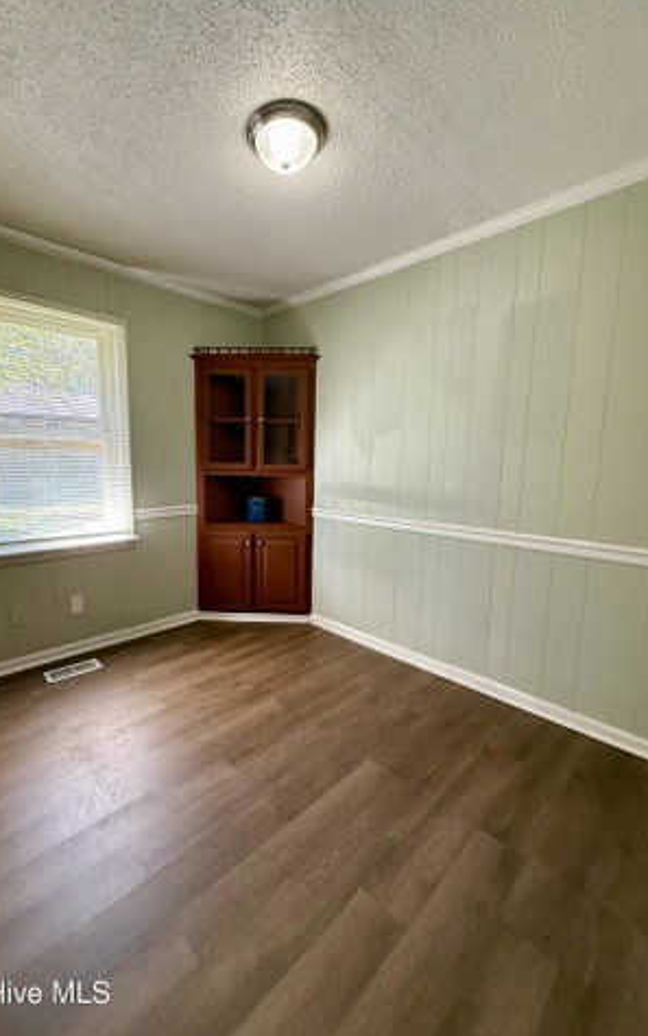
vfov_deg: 101.5
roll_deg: -0.9
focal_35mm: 15
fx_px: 424
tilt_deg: -6.9
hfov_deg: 74.4
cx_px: 279
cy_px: 517
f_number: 2.2
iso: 400
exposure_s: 1/65
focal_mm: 2.22
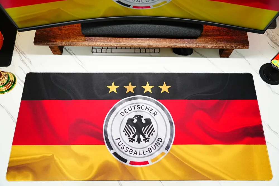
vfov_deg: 43.6
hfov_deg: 61.9
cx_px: 140
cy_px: 93
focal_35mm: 30
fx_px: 233
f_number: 4
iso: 1250
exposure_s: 1/40
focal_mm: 30
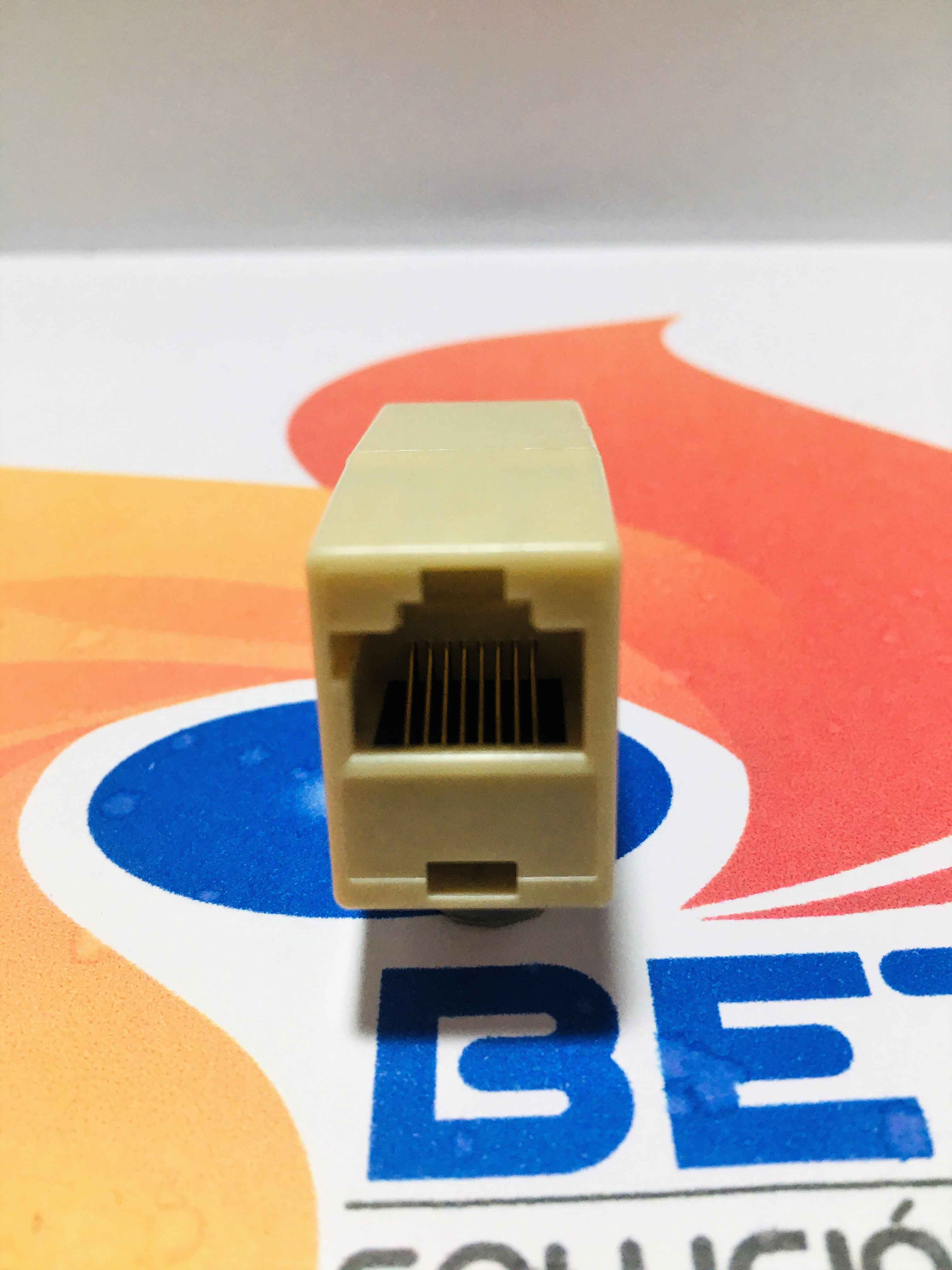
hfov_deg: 48.2
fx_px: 1063
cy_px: 635
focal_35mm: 29
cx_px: 476
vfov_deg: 61.7
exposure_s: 1/30
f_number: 2.2
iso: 32
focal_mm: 4.15
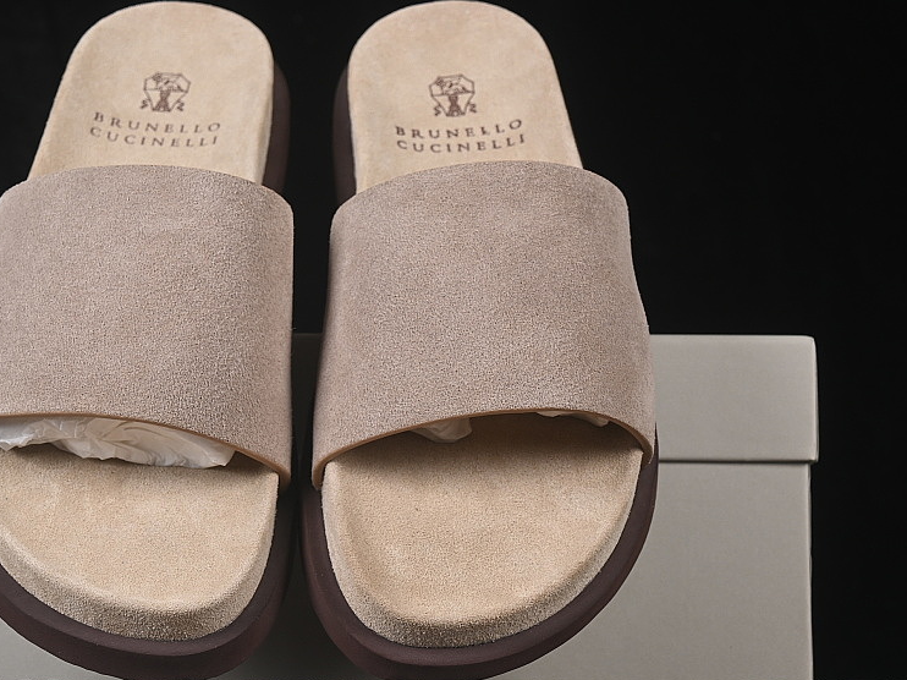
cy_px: 411
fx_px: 2750
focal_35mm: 105
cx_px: 293
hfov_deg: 18.7
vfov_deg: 14.1
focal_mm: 50
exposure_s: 1/80
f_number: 8
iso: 160
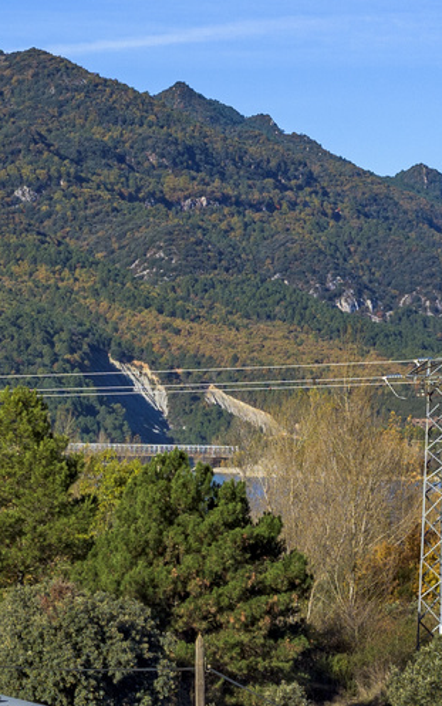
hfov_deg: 6.7
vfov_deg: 10.6
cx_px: 173
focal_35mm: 197
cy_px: 639
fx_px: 3794
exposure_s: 1/1250
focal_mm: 50
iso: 200
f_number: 8
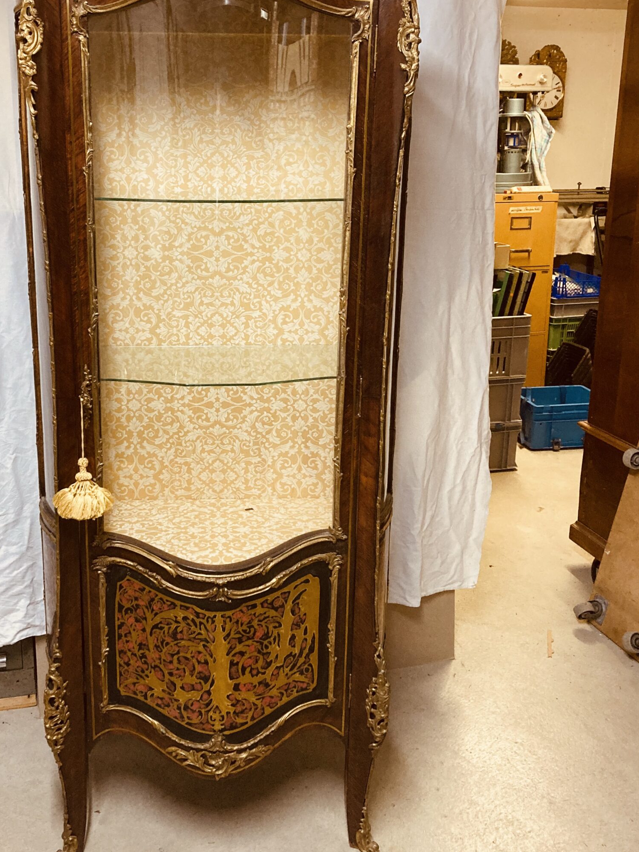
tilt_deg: -13.5
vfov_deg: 51.2
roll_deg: -0.6
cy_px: 367
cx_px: 245
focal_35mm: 36
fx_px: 886
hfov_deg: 39.4
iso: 320
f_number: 1.8
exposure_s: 1/50
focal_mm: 3.99
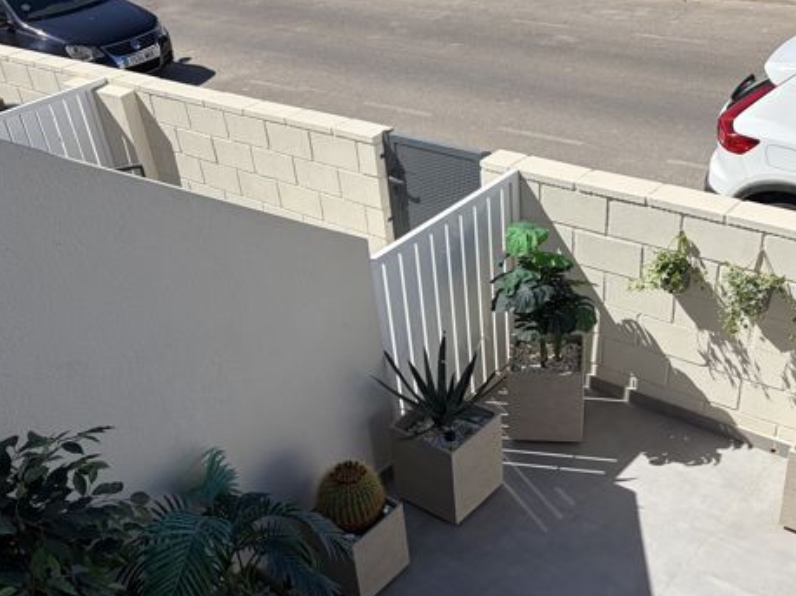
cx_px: 437
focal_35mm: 40
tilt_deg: -37.3
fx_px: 919
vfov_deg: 35.6
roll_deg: +7.2
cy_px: 396
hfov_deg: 46.8
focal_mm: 5.96
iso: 50
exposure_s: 1/4608
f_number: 1.6
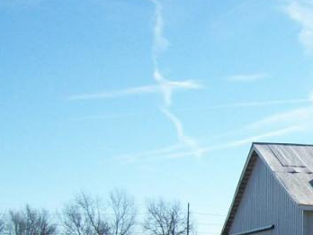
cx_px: 386
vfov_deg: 13.6
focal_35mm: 106
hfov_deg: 17.6
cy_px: 266
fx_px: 958
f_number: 4.8
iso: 80
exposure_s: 1/533
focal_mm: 6
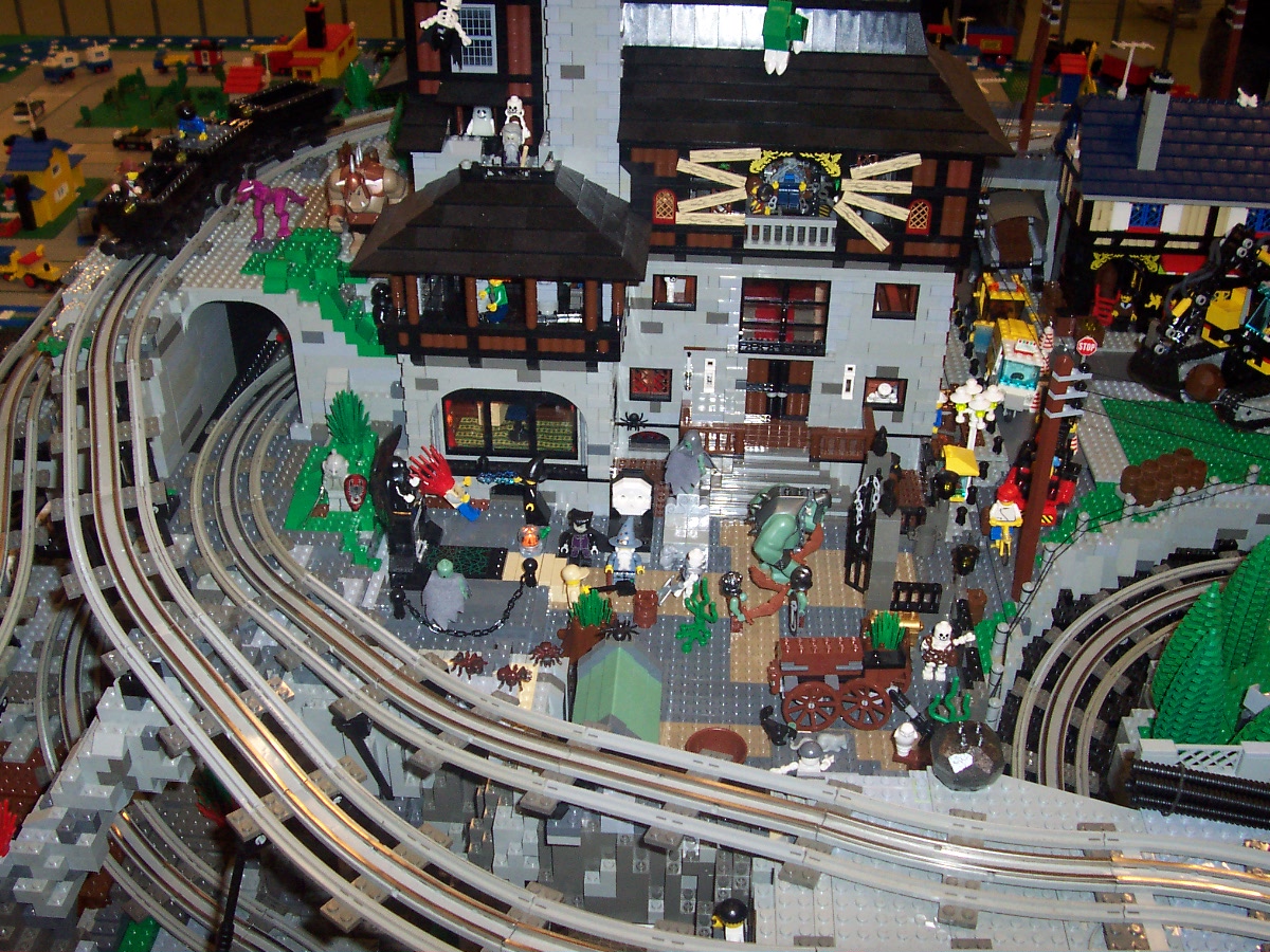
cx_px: 635
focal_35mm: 37
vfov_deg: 38.7
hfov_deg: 50.1
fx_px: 1357
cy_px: 476
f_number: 2.8
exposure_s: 1/60
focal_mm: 5.6
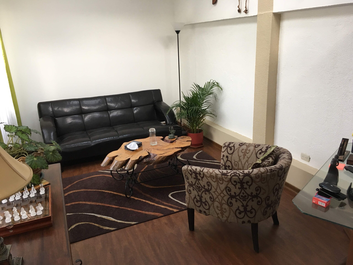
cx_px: 176
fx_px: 296
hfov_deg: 61.7
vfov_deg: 48.2
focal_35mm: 29
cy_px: 132
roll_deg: +3.0
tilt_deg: -17.3
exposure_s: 1/30
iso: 80
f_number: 2.2
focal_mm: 4.15
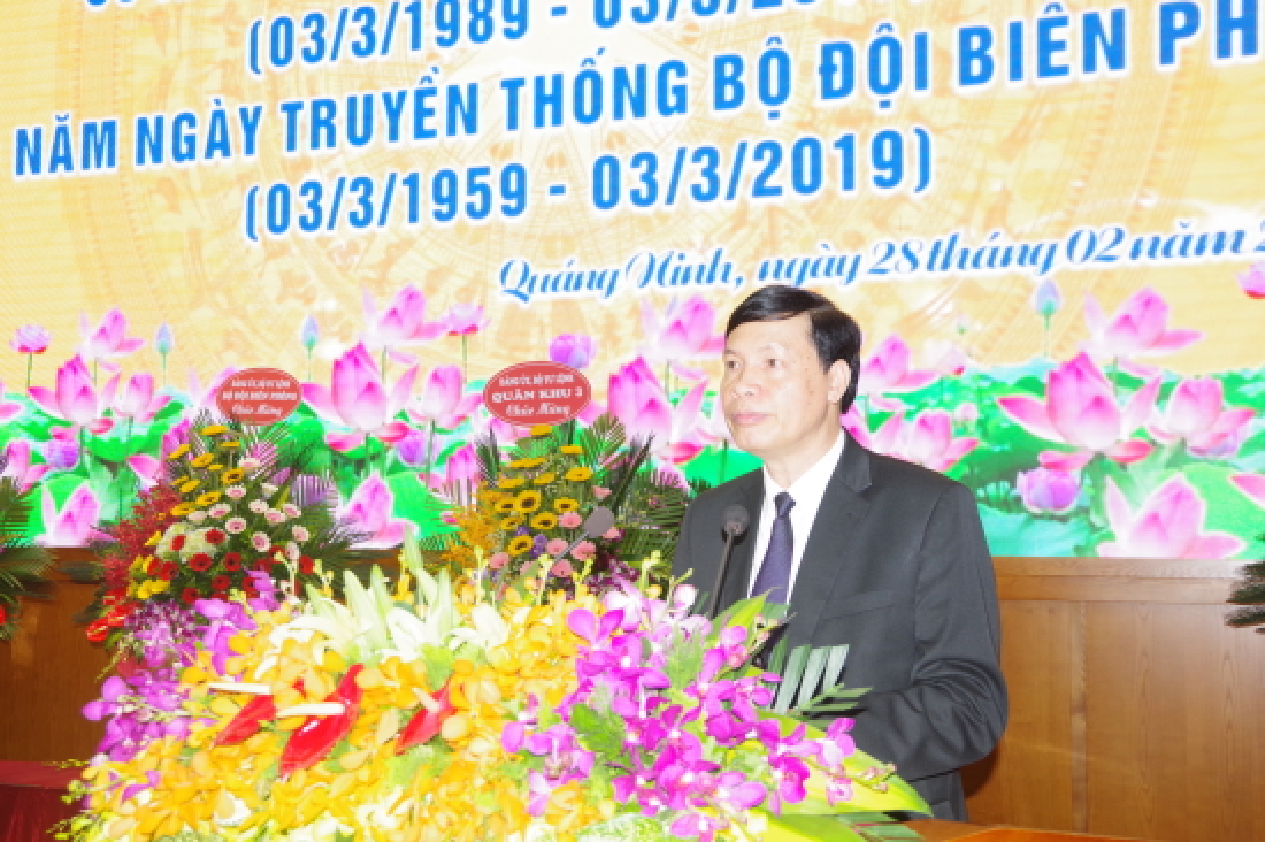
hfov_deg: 46.4
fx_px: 1475
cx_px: 632
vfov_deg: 31.9
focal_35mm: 42
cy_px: 421
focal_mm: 28
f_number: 5
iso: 800
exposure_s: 1/100
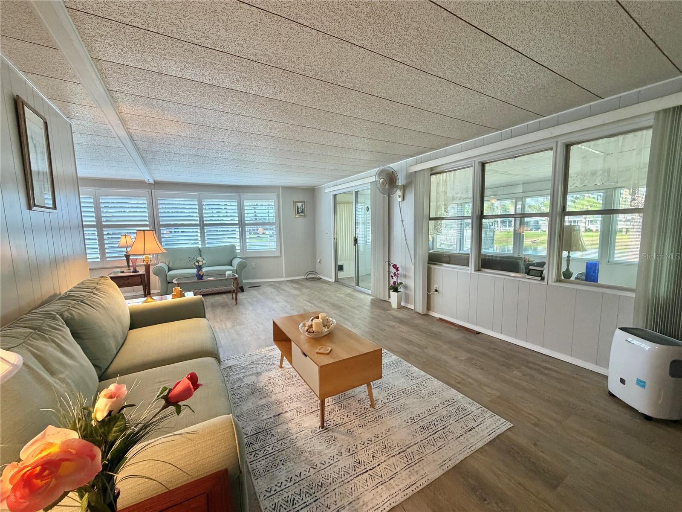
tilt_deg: -6.7
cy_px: 256
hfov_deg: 102.1
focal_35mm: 14
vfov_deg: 85.7
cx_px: 341
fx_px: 276
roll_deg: +1.0
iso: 320
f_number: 2.2
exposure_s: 1/120
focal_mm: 2.22
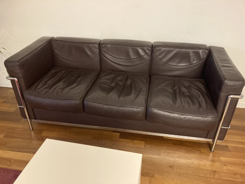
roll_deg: +0.8
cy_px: 92
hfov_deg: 63.4
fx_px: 198
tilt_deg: -31.9
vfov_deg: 49.7
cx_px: 122
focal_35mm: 28
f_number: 1.8
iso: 400
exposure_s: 1/25
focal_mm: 3.99
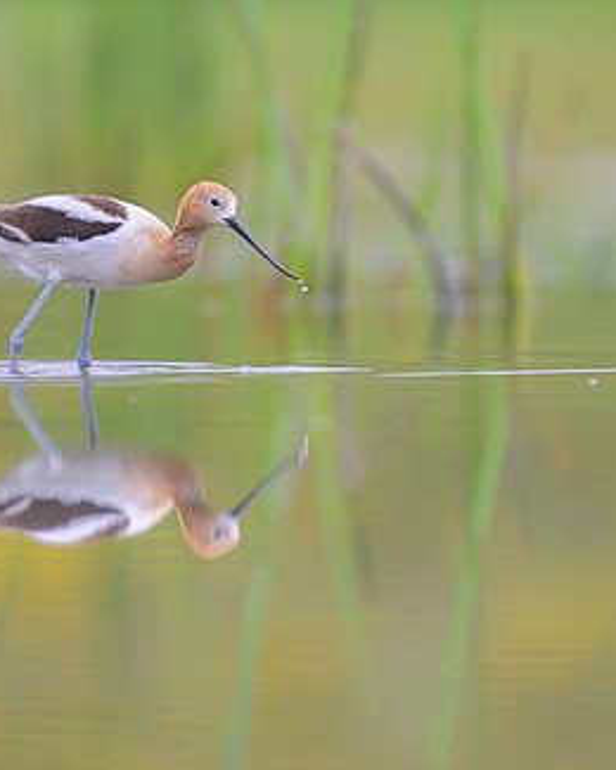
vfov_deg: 2.0
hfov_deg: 1.6
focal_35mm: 975
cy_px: 395
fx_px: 22219
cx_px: 322
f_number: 4
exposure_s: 1/1250
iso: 1600
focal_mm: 560
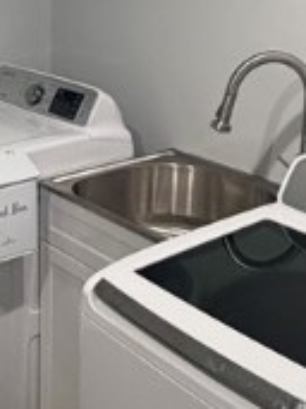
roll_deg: -0.6
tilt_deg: -12.1
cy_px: 86
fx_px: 743
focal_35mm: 63
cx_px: 91
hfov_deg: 23.1
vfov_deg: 30.1
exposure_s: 1/60
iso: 200
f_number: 2.2
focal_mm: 2.22
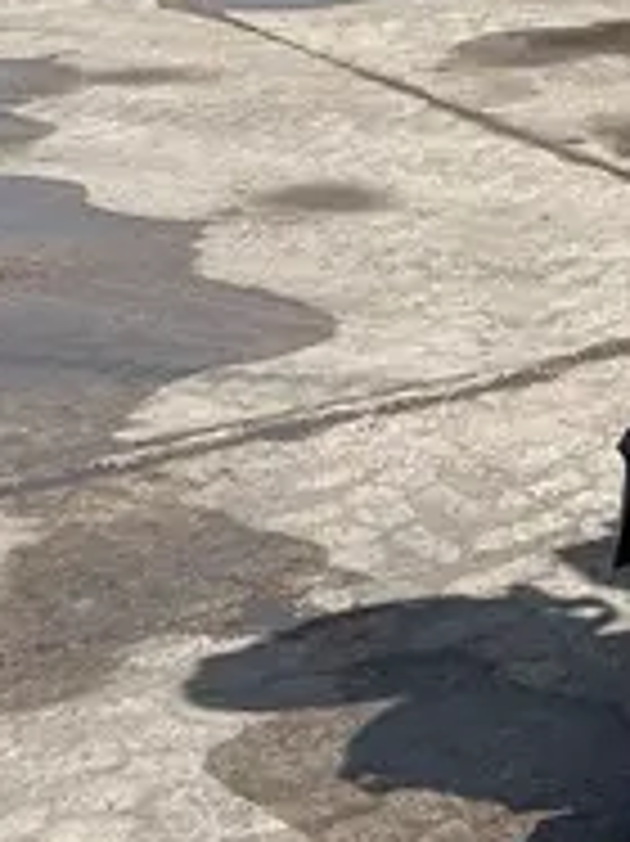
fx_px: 2478
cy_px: -38
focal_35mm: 102
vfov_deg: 18.7
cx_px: 1210
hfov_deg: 12.9
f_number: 1.6
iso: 50
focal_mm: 5.1
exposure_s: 1/5076
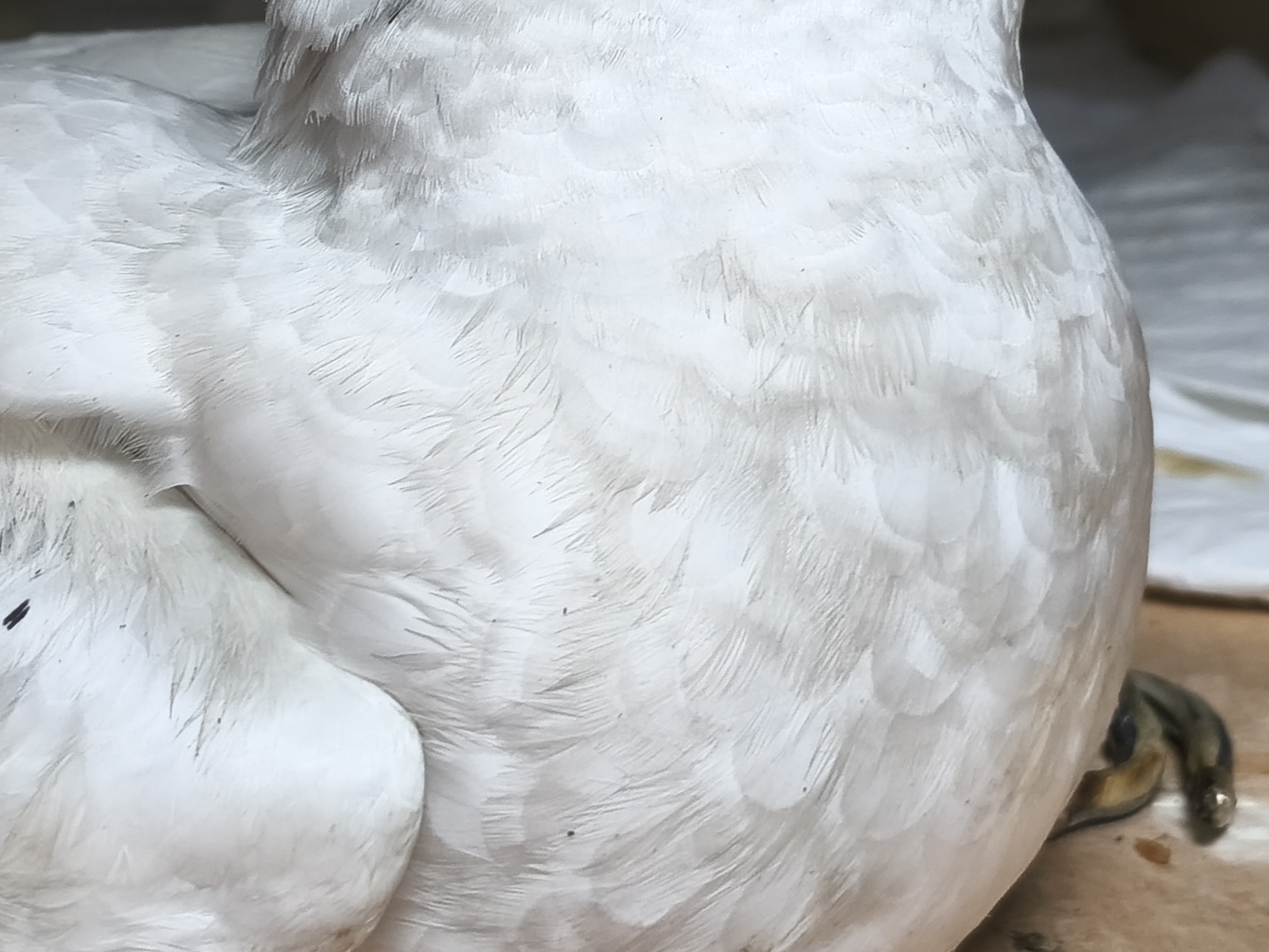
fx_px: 3666
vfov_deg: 14.7
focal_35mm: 100
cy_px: 231
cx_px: 501
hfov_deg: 19.6
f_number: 1.65
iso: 400
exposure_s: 1/60
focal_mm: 6.18
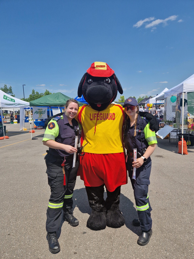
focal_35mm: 23
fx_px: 172
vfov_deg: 73.9
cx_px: 97
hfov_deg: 58.9
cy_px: 130
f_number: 1.8
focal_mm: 5.4
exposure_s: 1/2512
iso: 50
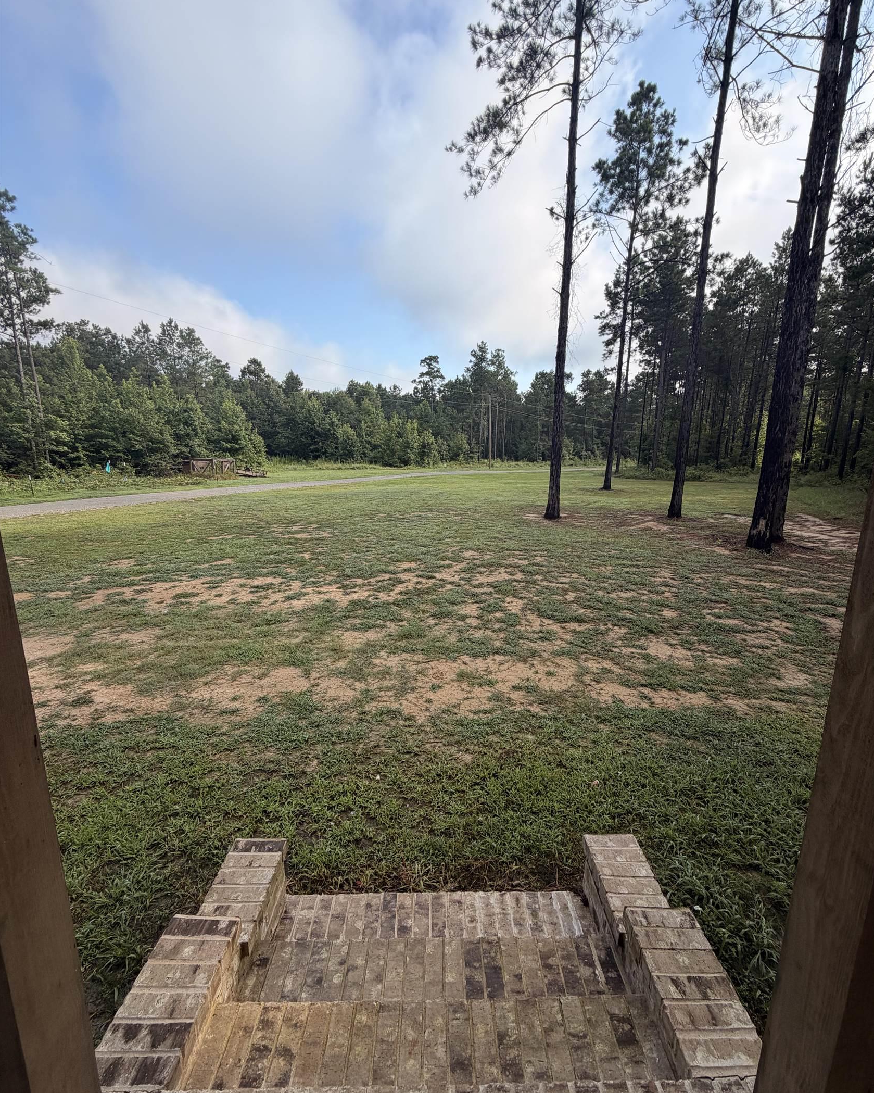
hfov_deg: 84.0
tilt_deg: -11.9
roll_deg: -1.4
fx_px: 485
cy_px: 548
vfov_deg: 96.8
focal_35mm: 15
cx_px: 448
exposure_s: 1/770
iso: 32
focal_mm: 2.22
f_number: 2.2
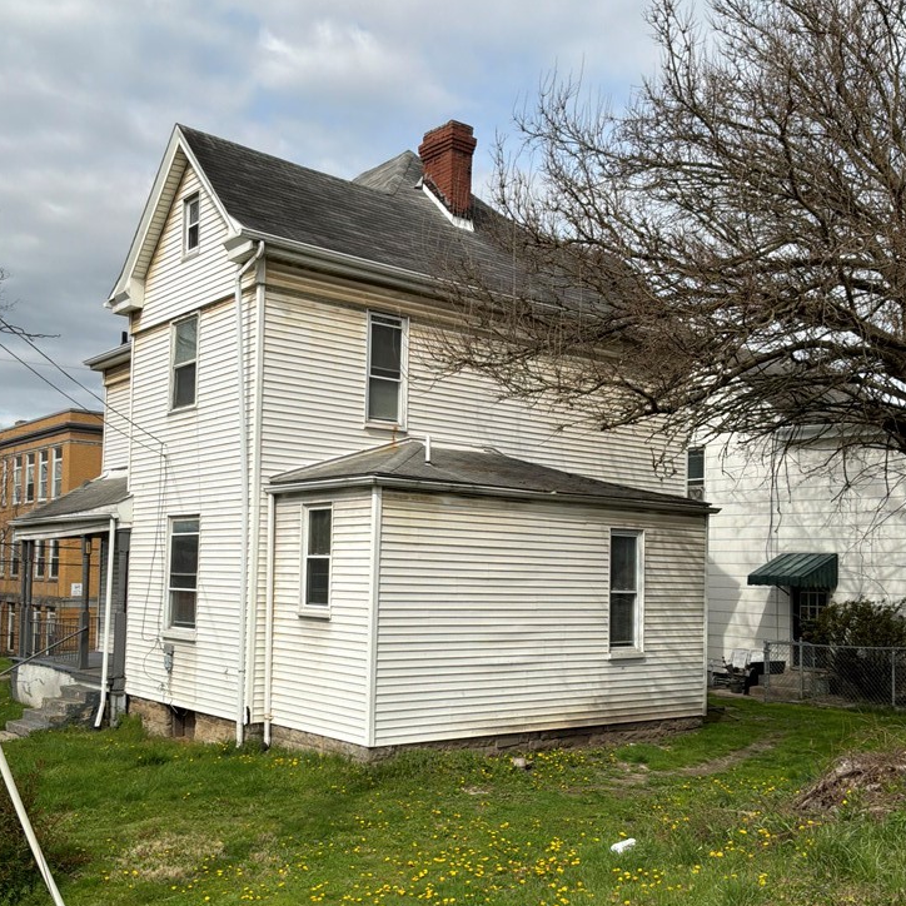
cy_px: 533
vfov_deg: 47.0
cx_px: 429
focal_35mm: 35
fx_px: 1036
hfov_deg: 47.2
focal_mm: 3
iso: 25
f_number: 1.8
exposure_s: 1/2538
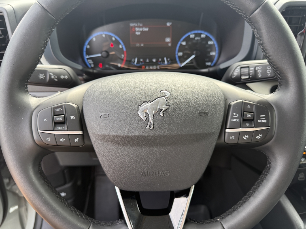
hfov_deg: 71.6
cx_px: 153
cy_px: 114
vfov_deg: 56.8
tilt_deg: -24.2
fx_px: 212
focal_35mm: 24
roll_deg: -0.8
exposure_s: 1/256
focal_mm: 6.76
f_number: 1.78
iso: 100
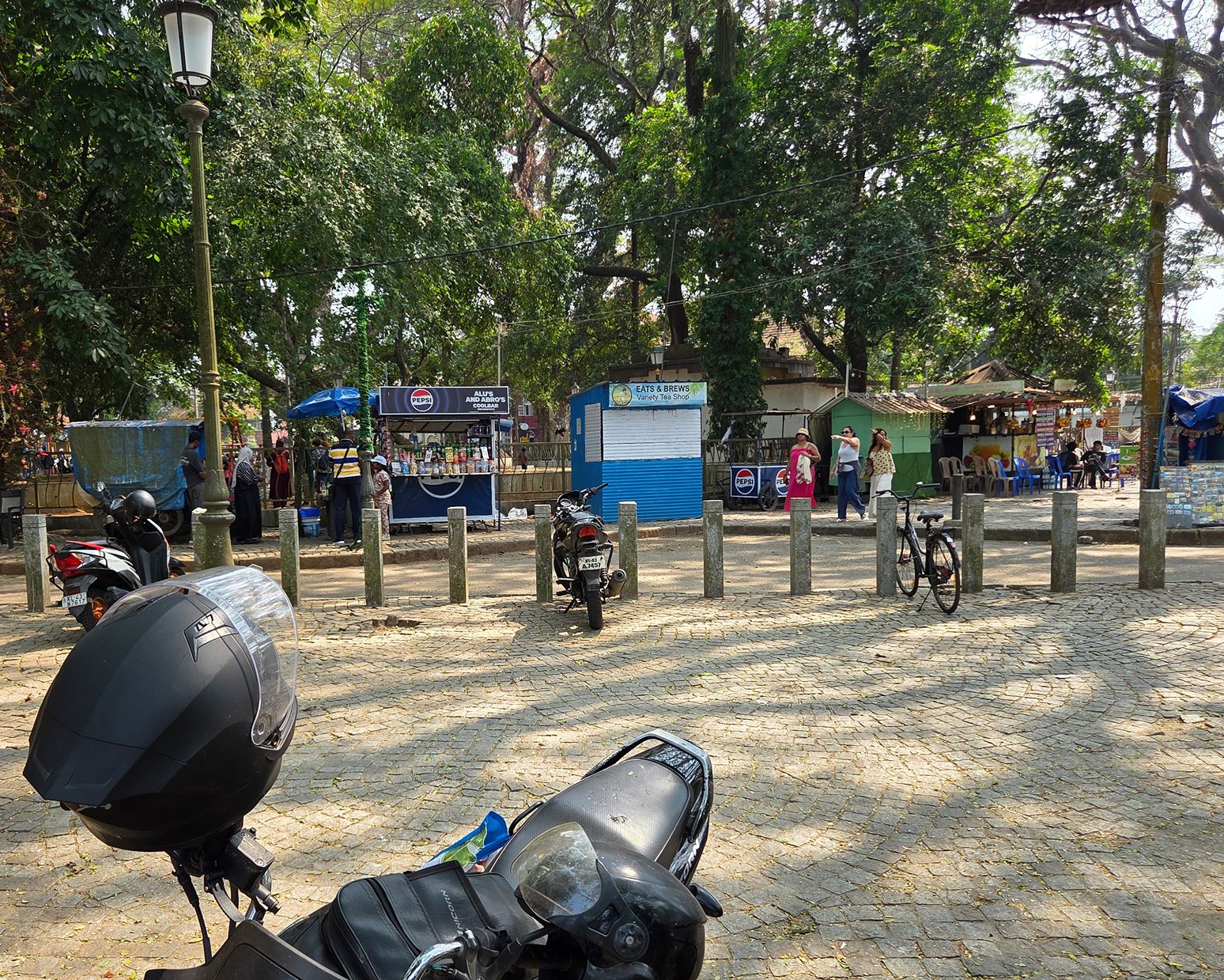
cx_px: 547
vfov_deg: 49.9
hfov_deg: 60.3
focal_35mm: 29
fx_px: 1051
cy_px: 541
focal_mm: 5.4
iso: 80
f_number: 1.8
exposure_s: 1/803
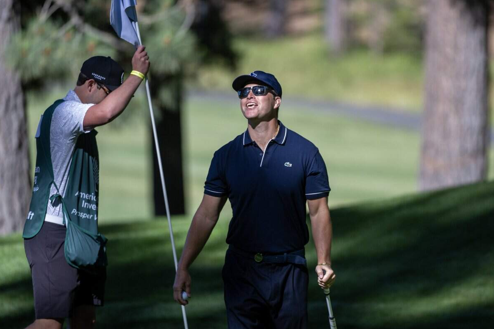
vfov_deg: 5.7
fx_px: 3320
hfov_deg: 8.5
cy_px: 164
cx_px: 247
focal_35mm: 242
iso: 320
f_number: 4
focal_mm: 240
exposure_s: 1/640
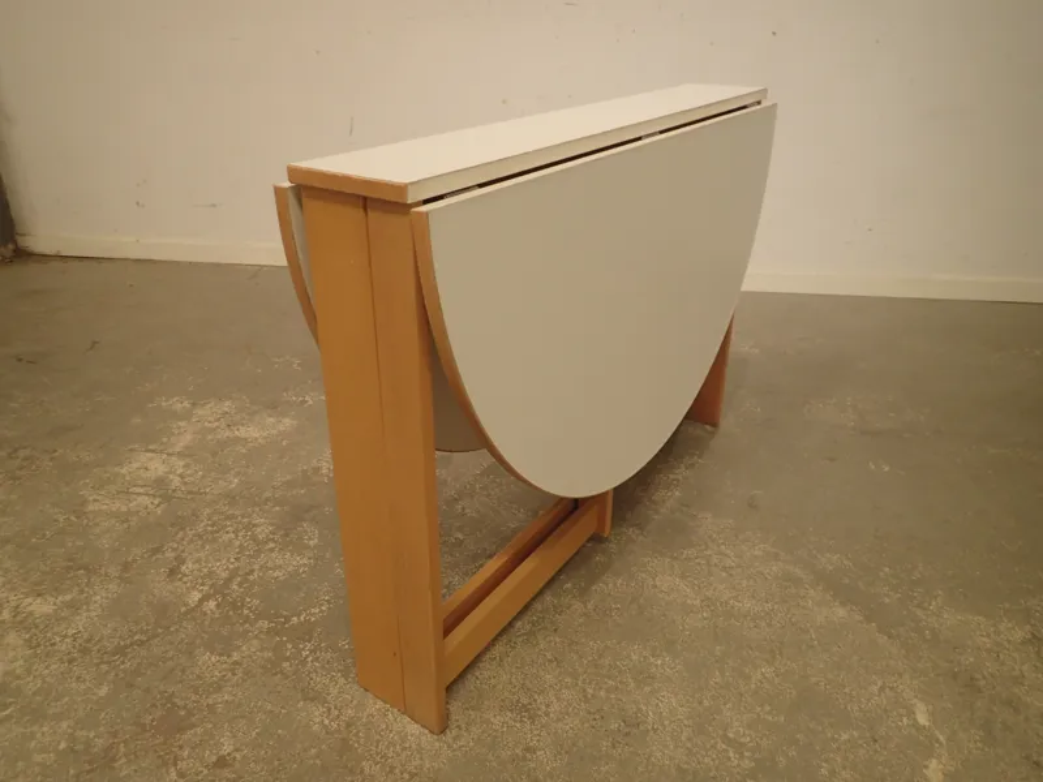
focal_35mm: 25
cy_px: 391
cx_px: 522
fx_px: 753
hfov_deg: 69.4
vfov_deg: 54.9
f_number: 2
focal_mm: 4.5
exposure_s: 1/40
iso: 200
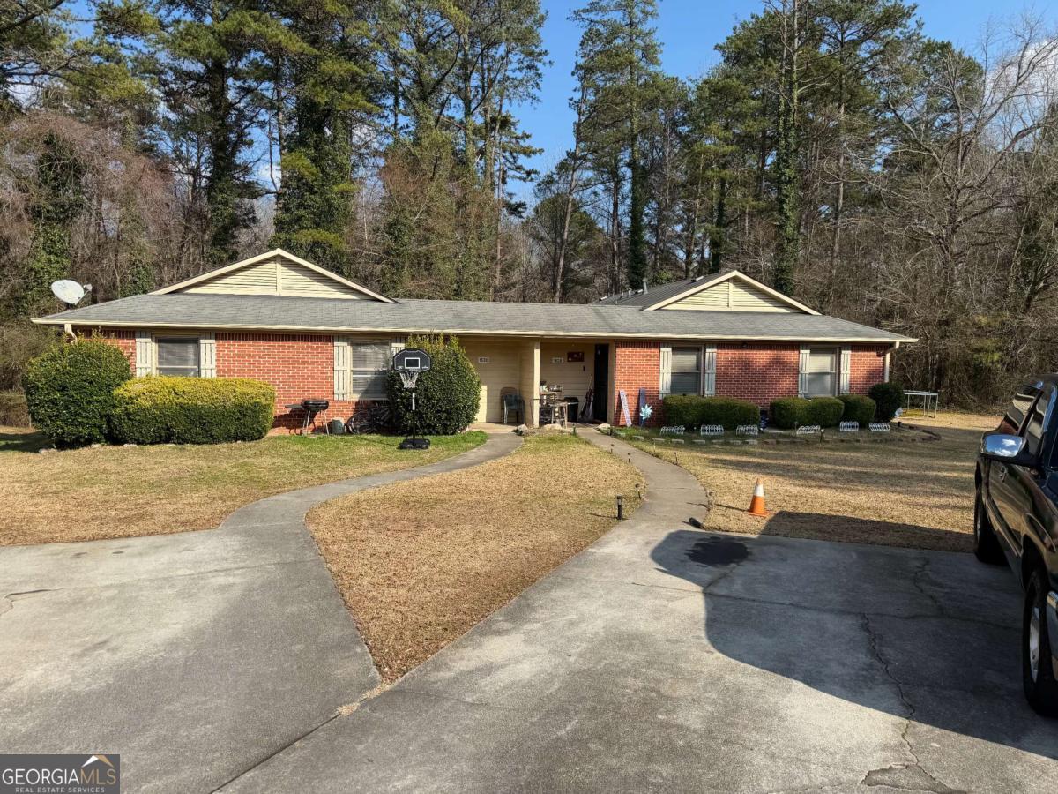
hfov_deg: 71.6
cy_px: 397
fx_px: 734
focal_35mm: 24
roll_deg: +1.3
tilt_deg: -4.1
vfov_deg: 56.8
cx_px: 529
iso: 80
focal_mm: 6.76
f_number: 1.78
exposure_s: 1/3425
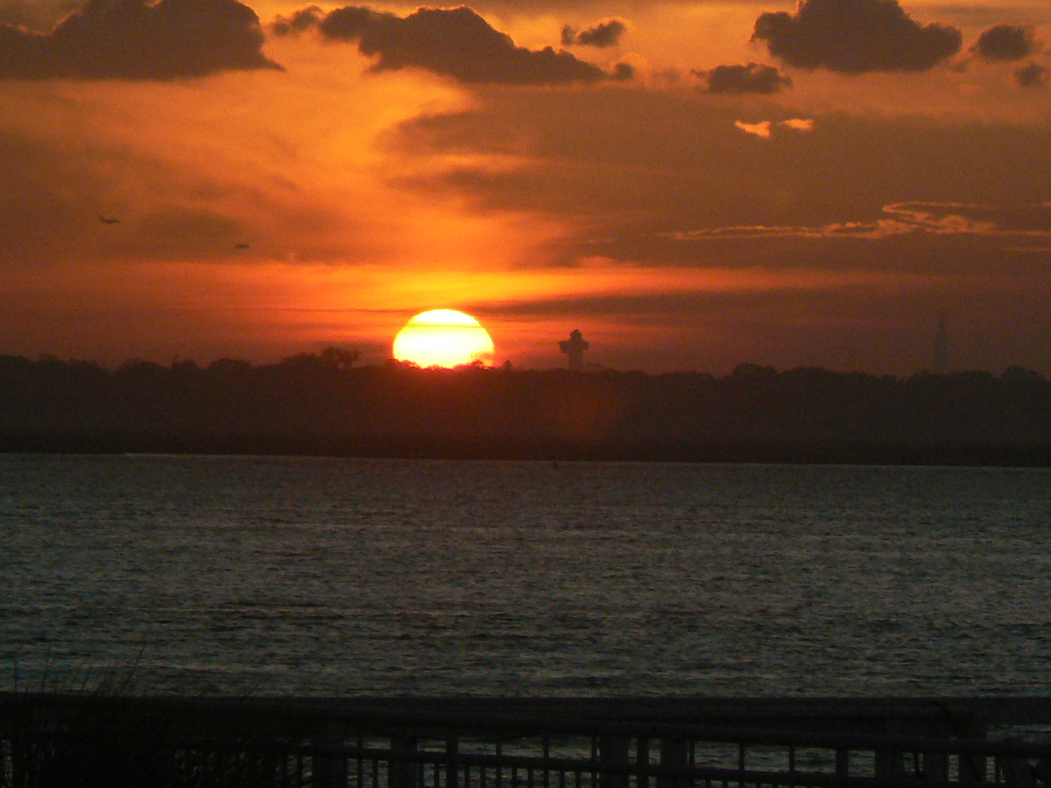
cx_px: 518
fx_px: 10778
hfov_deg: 5.6
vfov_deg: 4.2
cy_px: 361
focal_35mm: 355
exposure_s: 1/500
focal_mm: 41.3
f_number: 8
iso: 200
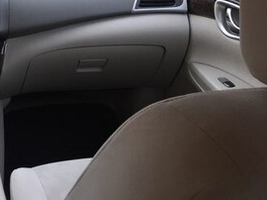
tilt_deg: -10.3
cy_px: -19
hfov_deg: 25.4
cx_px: -27
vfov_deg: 19.8
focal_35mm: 71
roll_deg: -0.8
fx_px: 547
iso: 40
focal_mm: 4.15
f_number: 2.2
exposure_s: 1/60
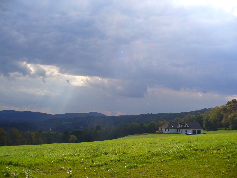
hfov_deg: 50.1
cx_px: 118
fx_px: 253
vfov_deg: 38.7
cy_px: 89
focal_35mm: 37
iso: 80
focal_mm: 6.1
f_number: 5.6
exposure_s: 1/320
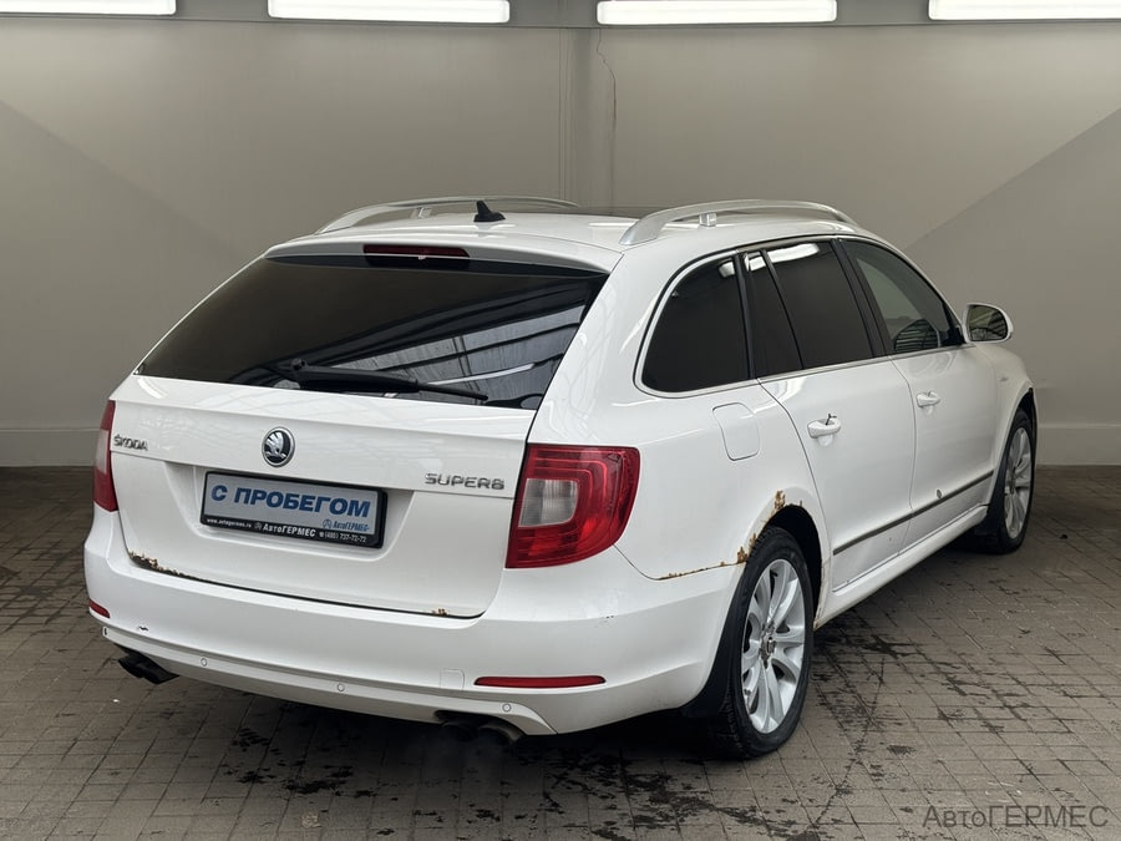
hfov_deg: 39.7
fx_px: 1554
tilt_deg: -10.6
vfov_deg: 30.3
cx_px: 560
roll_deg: -1.4
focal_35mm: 48
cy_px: 420
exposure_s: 1/812
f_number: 1.78
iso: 64
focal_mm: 6.76
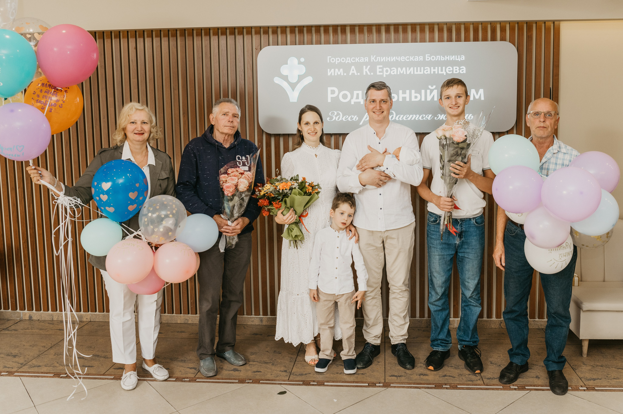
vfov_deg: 42.0
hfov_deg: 60.0
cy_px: 183
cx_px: 342
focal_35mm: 31
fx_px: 538
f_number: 4
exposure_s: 1/160
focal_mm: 26
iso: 200
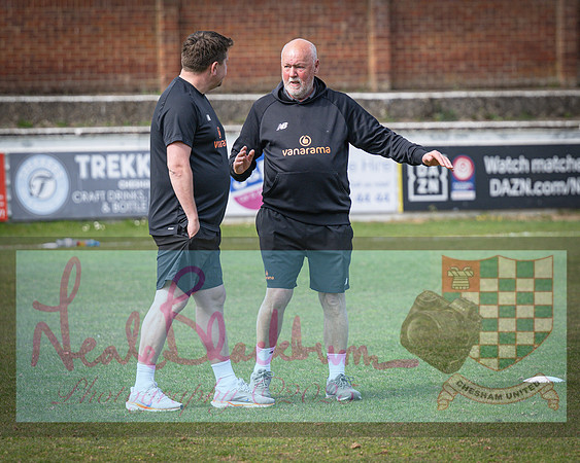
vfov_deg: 5.6
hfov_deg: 7.0
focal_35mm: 275
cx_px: 313
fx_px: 4720
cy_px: 243
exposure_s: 1/2500
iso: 200
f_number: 2.8
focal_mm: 130
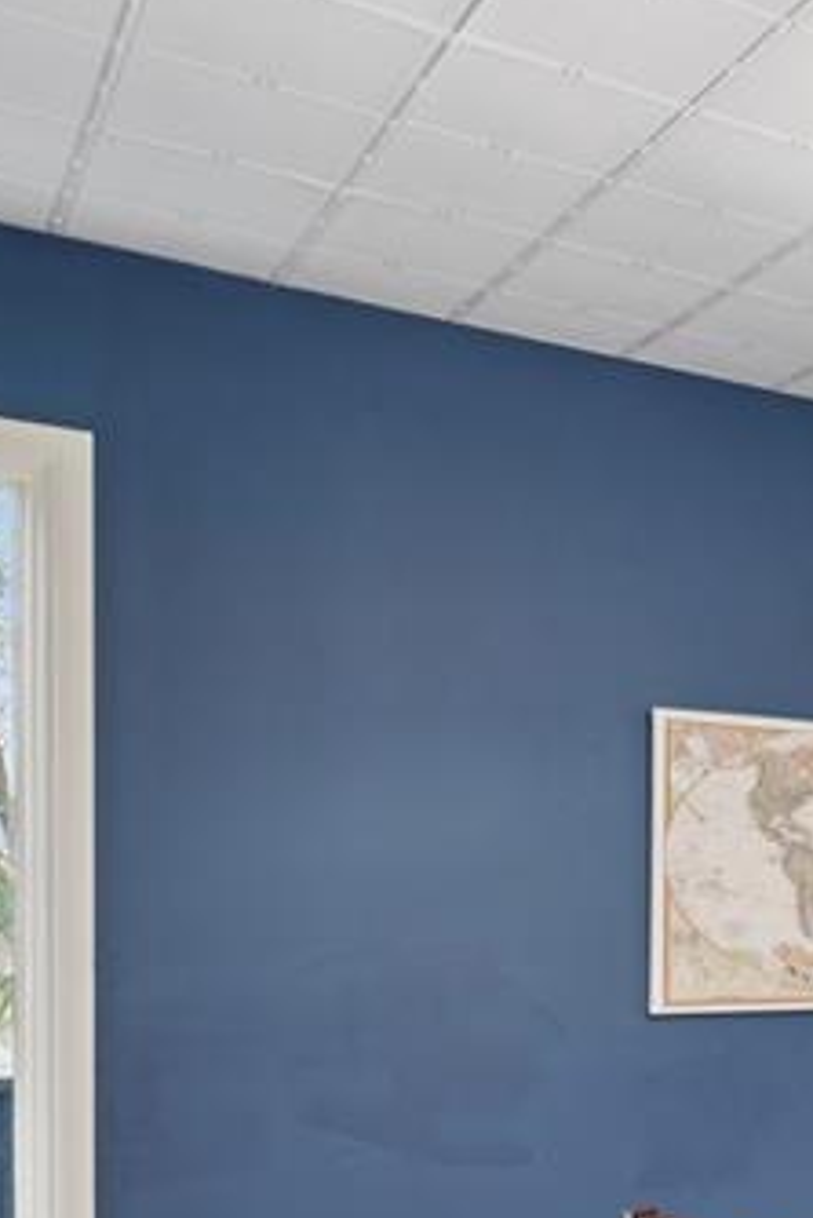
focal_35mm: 50
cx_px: 1374
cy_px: 926
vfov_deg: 38.7
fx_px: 1679
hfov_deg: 20.8
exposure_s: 1/2
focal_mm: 16.2
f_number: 13
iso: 200
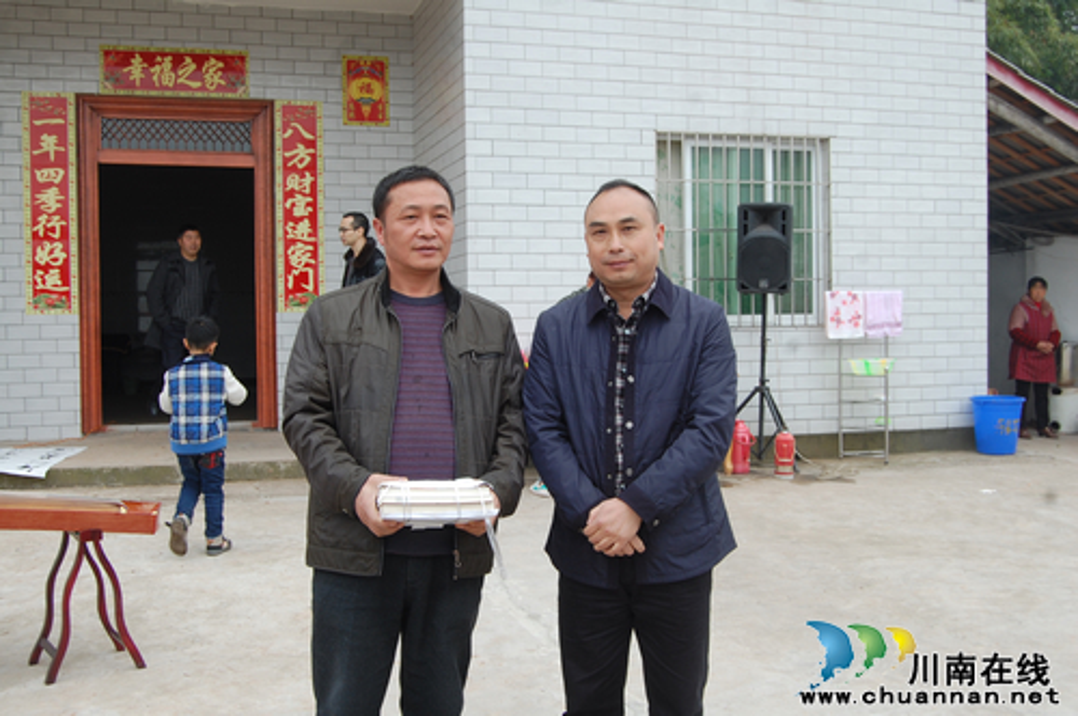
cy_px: 358
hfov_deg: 46.5
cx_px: 539
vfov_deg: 31.8
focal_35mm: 42
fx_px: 1256
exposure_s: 1/60
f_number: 8
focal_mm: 28
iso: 200
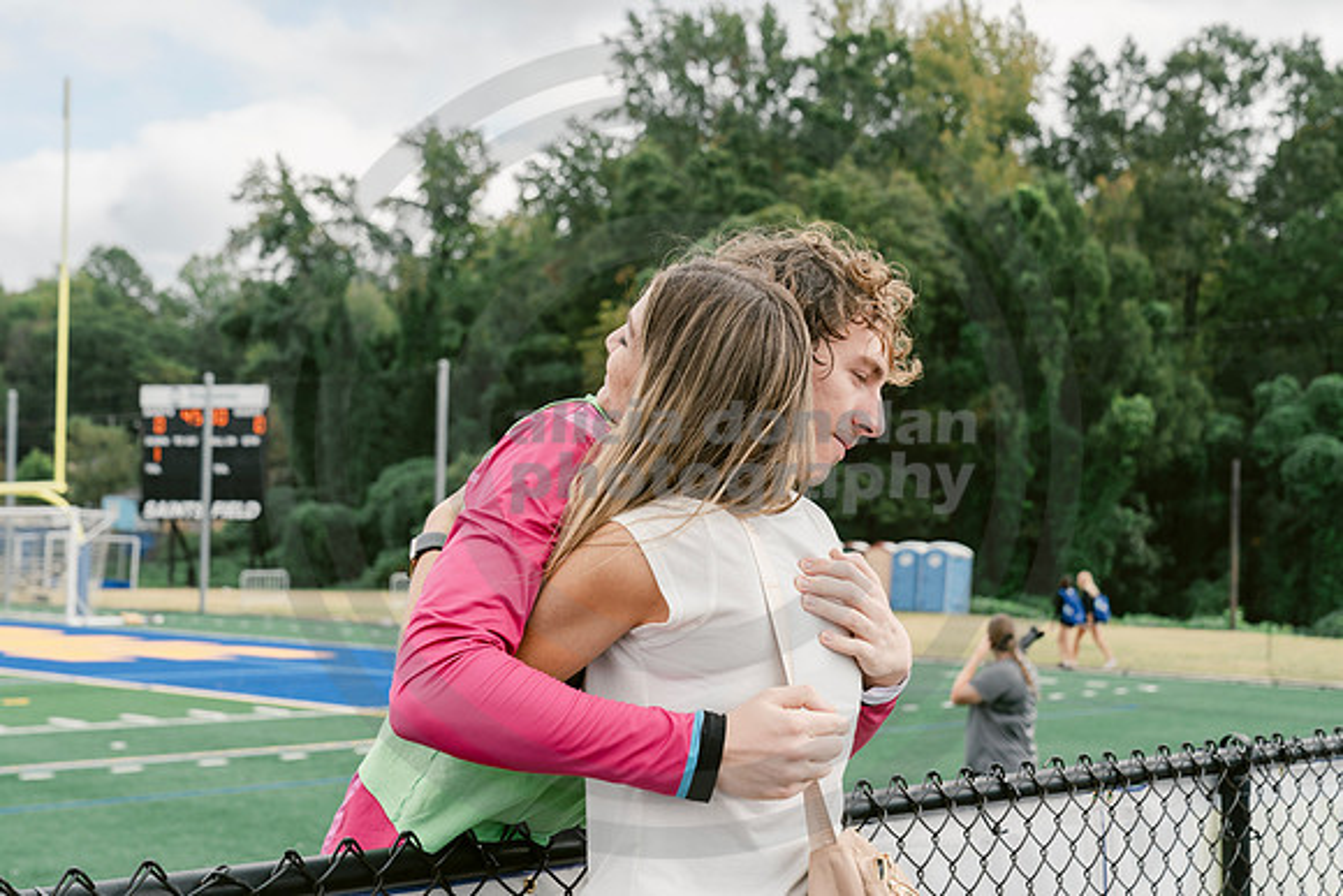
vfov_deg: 25.1
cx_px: 672
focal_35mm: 54
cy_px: 448
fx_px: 2015
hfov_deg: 36.9
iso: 400
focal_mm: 54
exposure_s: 1/640
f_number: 5.6
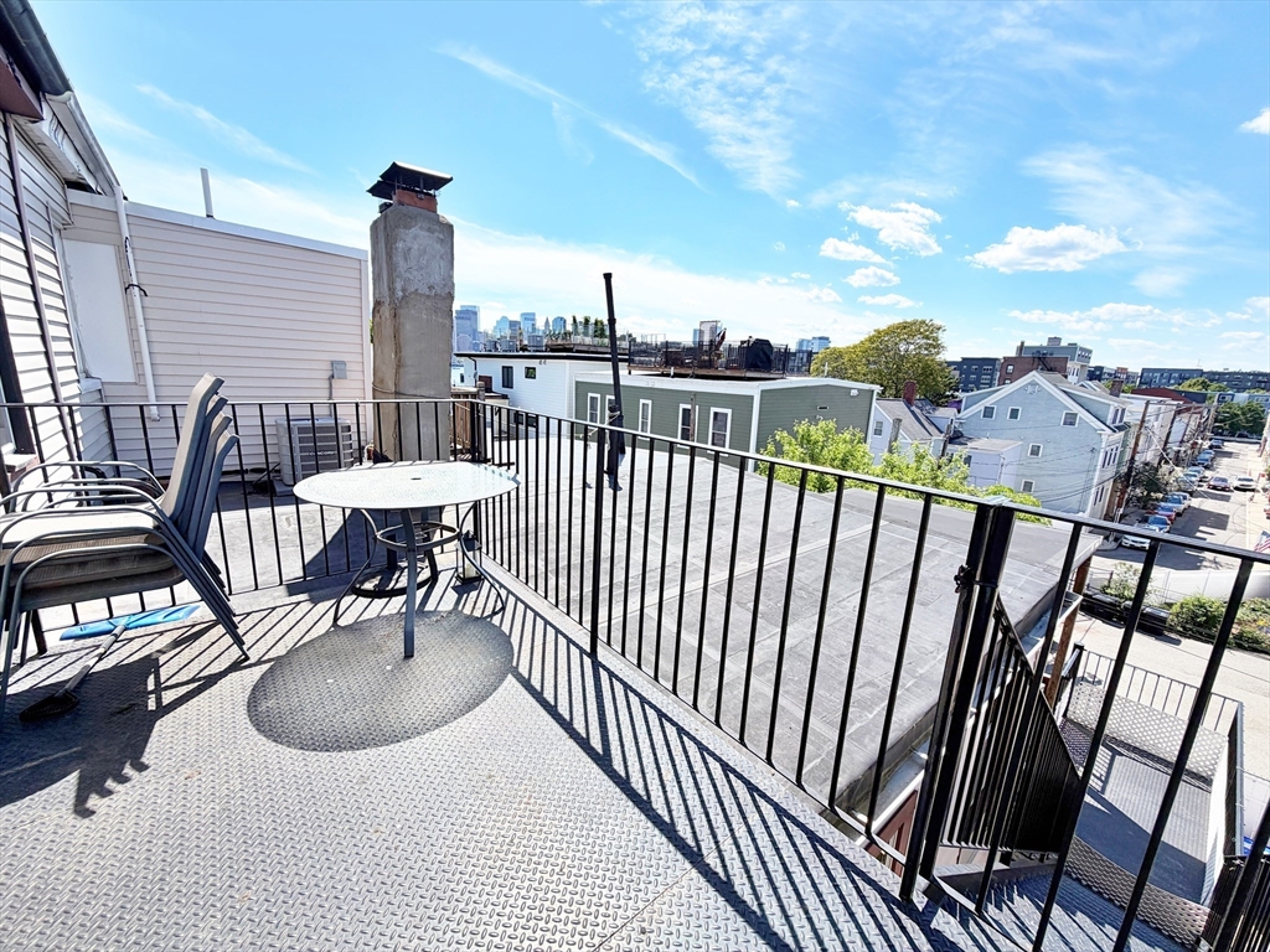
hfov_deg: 102.1
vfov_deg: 85.7
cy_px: 476
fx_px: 514
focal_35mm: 14
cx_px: 635
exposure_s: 1/901
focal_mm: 2.22
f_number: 2.2
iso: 20
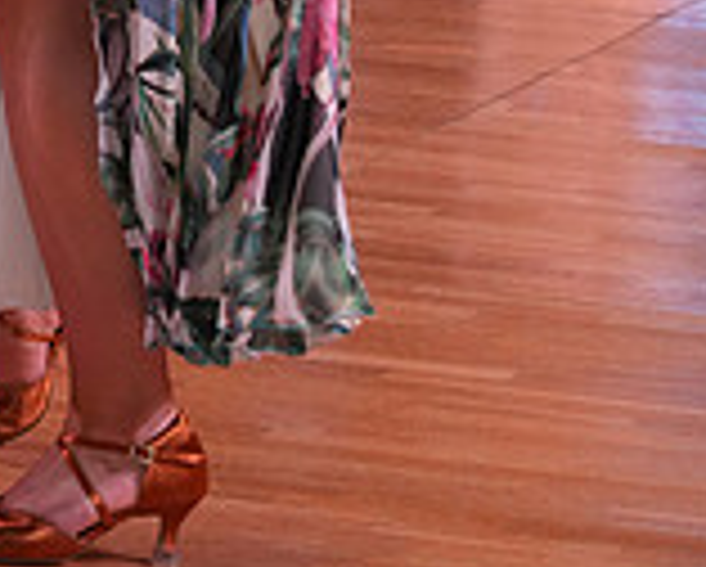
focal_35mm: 364
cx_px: 88
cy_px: -657
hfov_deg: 5.3
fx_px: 7615
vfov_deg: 4.2
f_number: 6.3
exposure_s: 1/250
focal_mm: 105
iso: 2000
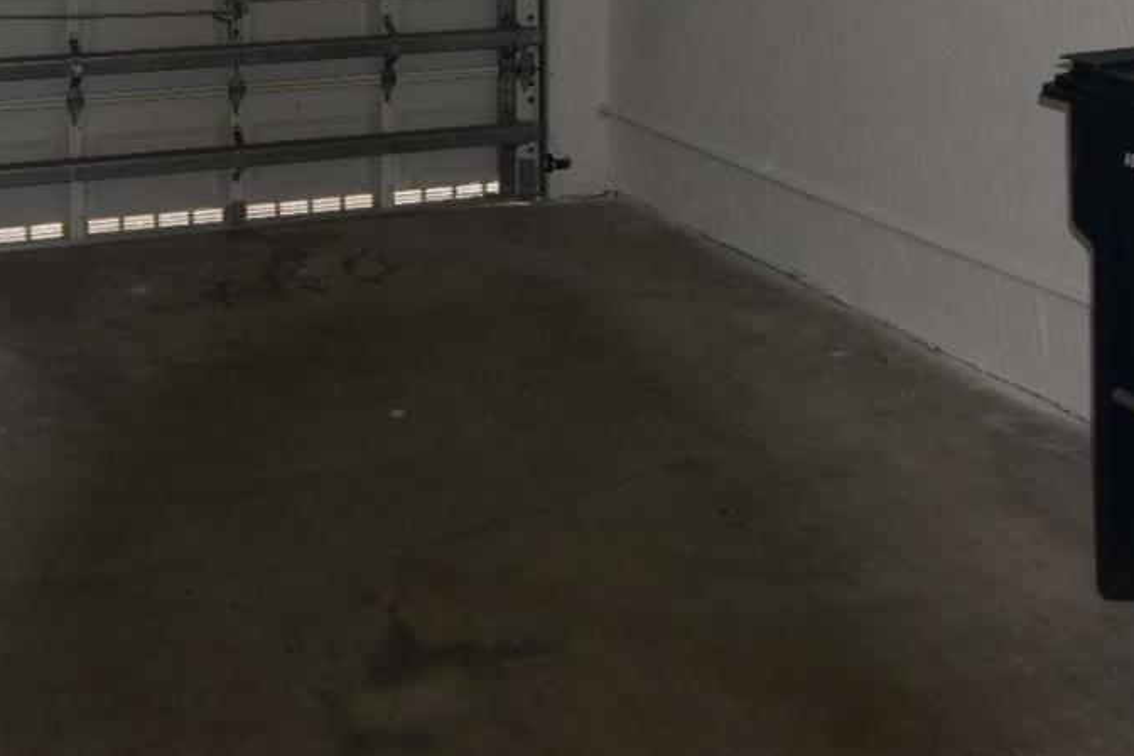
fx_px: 1575
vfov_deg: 25.3
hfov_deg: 39.4
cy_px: -54
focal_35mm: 50
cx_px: 429
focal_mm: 14
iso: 140
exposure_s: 1/60
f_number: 8
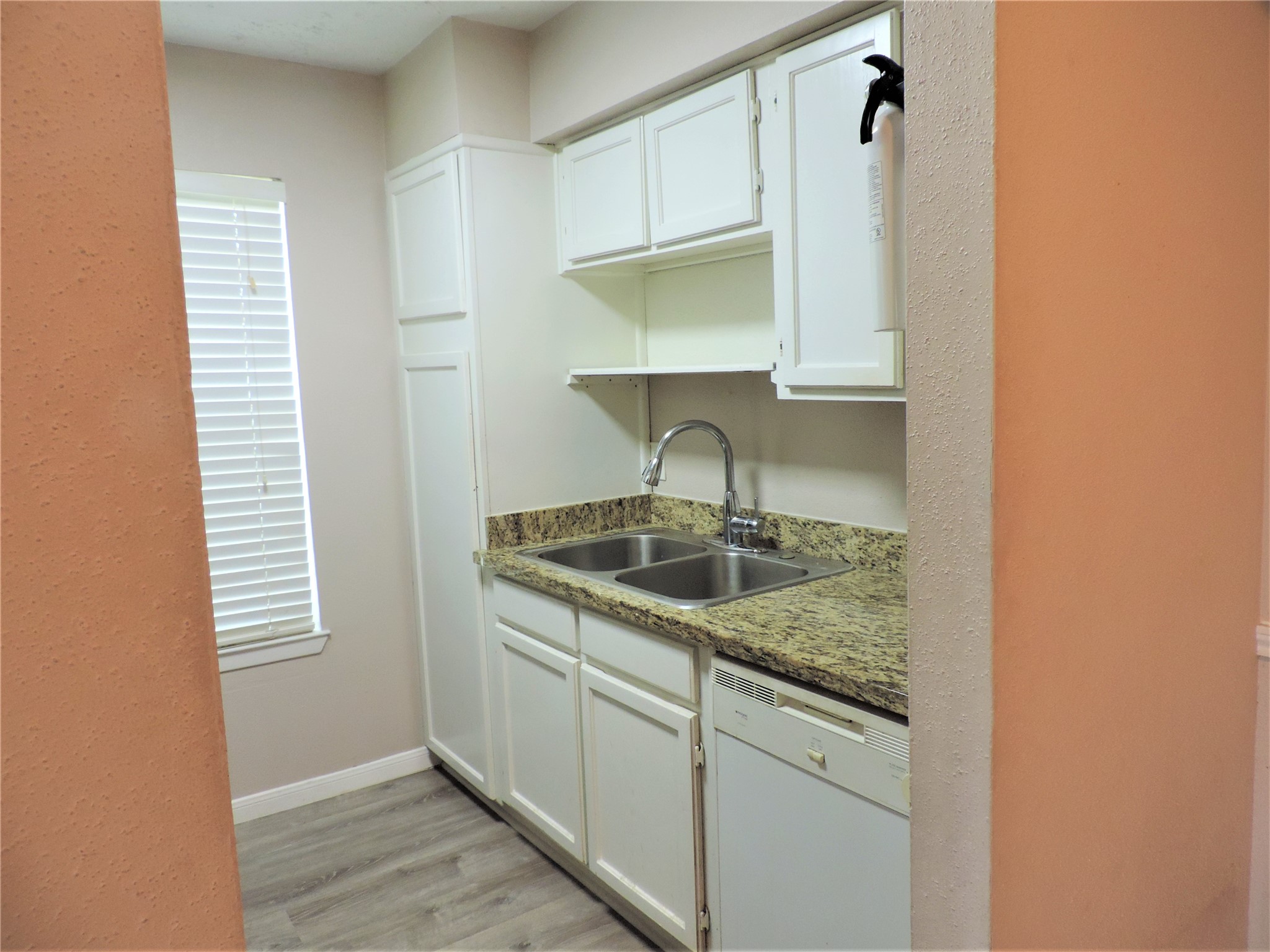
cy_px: 476
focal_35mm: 24
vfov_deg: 56.8
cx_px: 635
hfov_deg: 71.6
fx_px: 881
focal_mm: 4.3
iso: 220
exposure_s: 1/30
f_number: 3
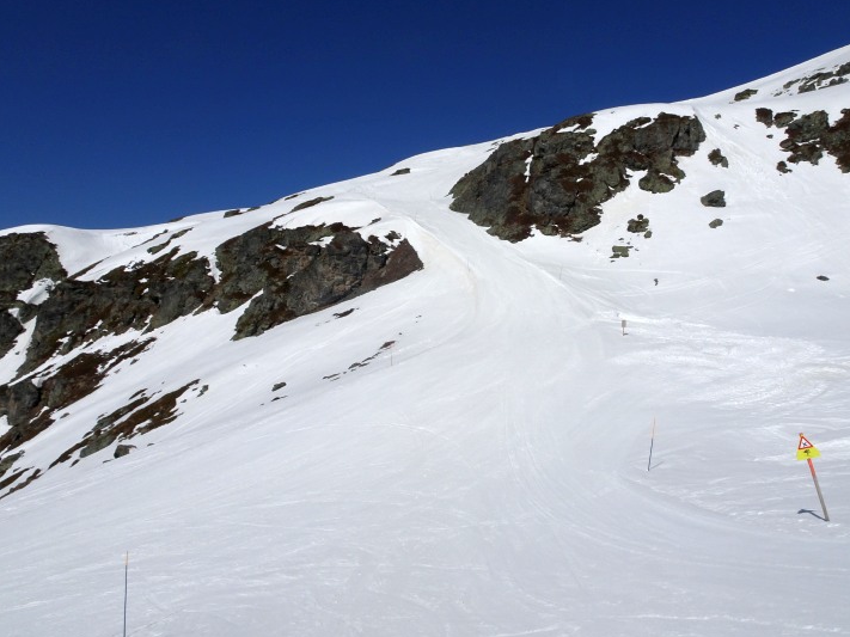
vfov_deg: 51.3
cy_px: 293
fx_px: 663
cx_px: 477
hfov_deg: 65.1
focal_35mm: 27
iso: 80
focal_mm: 4.1
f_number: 5.6
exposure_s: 1/2000
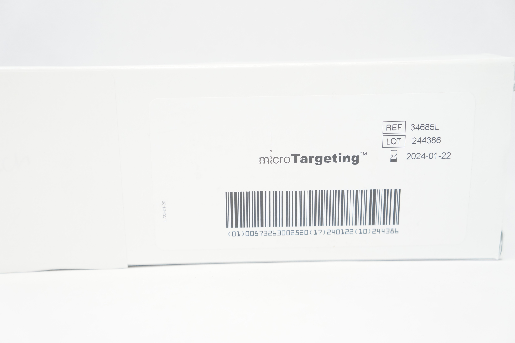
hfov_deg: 38.9
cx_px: 258
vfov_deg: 26.4
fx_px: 729
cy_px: 172
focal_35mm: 51
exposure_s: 1/80
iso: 800
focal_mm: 34
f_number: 5
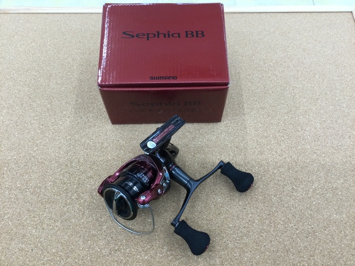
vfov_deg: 45.4
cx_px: 178
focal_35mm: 31
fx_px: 318
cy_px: 133
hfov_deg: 58.4
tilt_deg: -62.2
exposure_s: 1/30
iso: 64
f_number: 2.4
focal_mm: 3.3
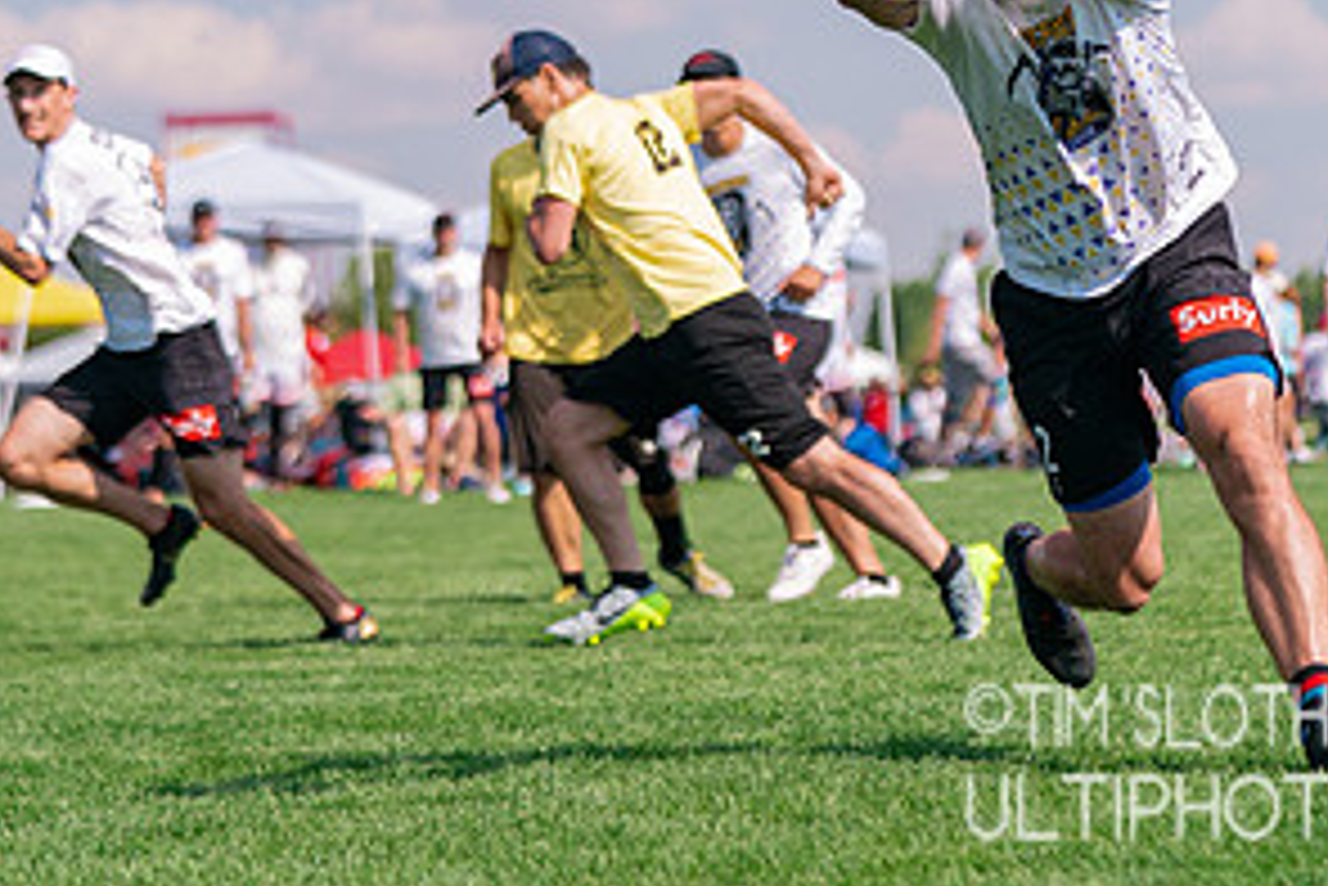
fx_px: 6680
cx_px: 680
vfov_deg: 7.6
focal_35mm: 181
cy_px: 79
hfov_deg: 11.4
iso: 640
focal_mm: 92
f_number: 2.8
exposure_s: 1/12800
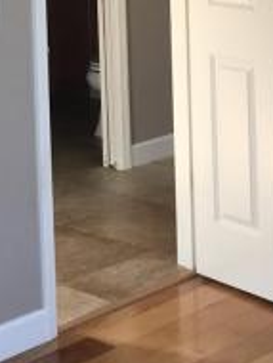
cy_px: -94
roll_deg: +2.0
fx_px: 1228
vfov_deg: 16.0
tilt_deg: -2.4
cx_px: 25
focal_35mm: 117
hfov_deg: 12.6
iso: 25
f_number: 2.2
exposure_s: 1/30
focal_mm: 4.15
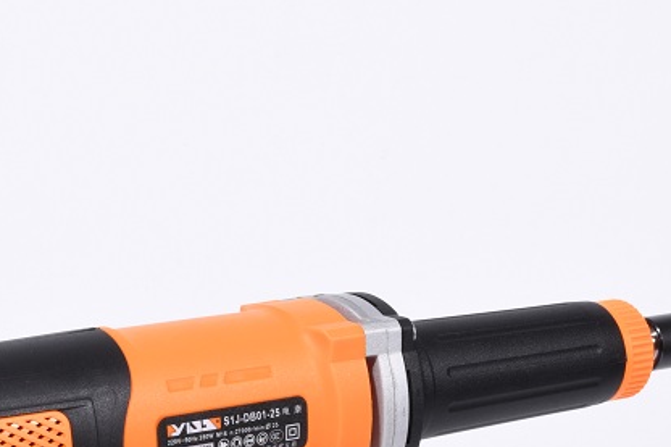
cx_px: 247
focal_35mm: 129
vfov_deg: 10.6
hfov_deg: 15.9
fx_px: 2403
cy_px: 398
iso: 100
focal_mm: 45
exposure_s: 1/200
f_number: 29
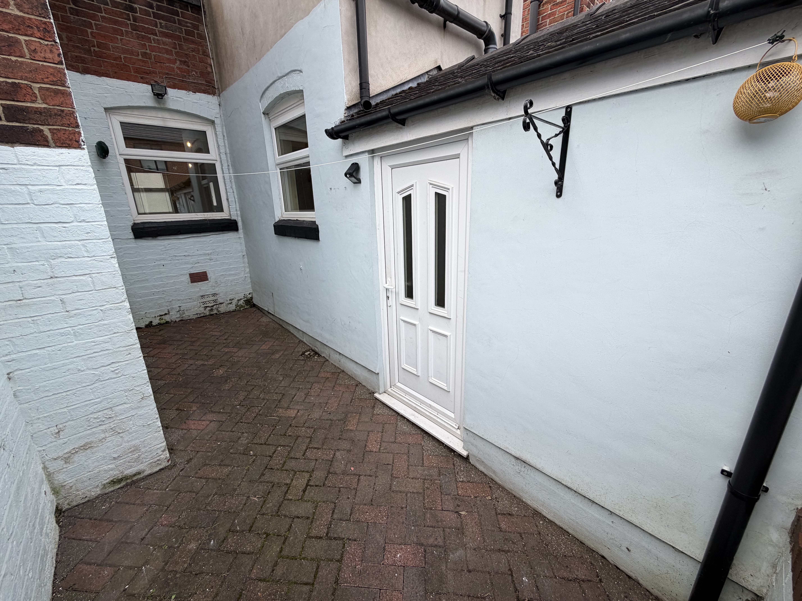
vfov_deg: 85.7
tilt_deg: -15.7
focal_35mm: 14
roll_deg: +2.8
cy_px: 300
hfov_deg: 102.1
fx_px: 324
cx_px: 401
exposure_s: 1/502
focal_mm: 2.22
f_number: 2.2
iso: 64
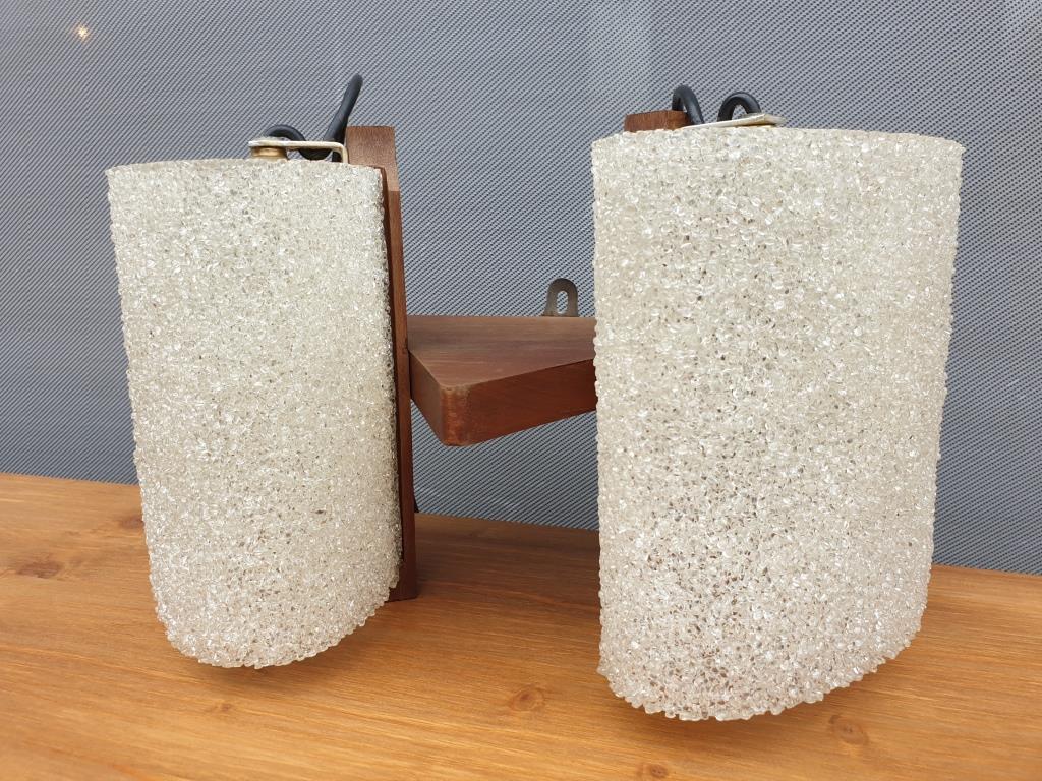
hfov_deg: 67.3
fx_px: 783
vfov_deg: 53.1
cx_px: 521
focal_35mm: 26
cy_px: 390
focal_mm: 4.3
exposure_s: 1/100
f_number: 2.4
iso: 50
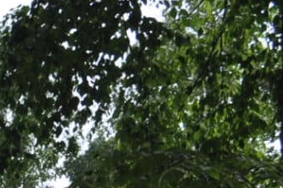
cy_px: 524
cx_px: -454
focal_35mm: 215
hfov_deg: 8.5
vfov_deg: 6.0
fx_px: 1688
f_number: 8
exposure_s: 1/250
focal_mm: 24
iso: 200
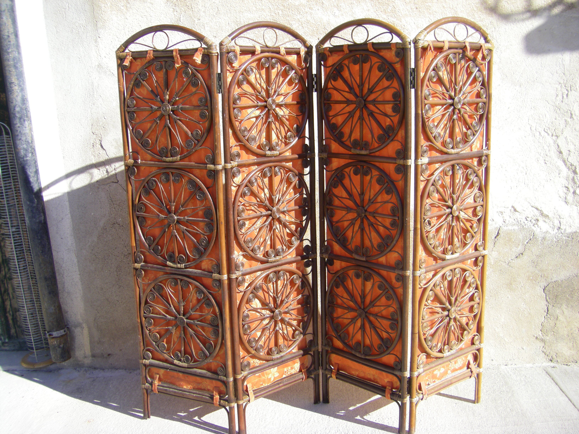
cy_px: 217
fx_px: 636
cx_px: 290
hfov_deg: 49.0
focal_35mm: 38
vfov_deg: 37.7
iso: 64
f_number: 3.5
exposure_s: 1/320
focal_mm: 6.3
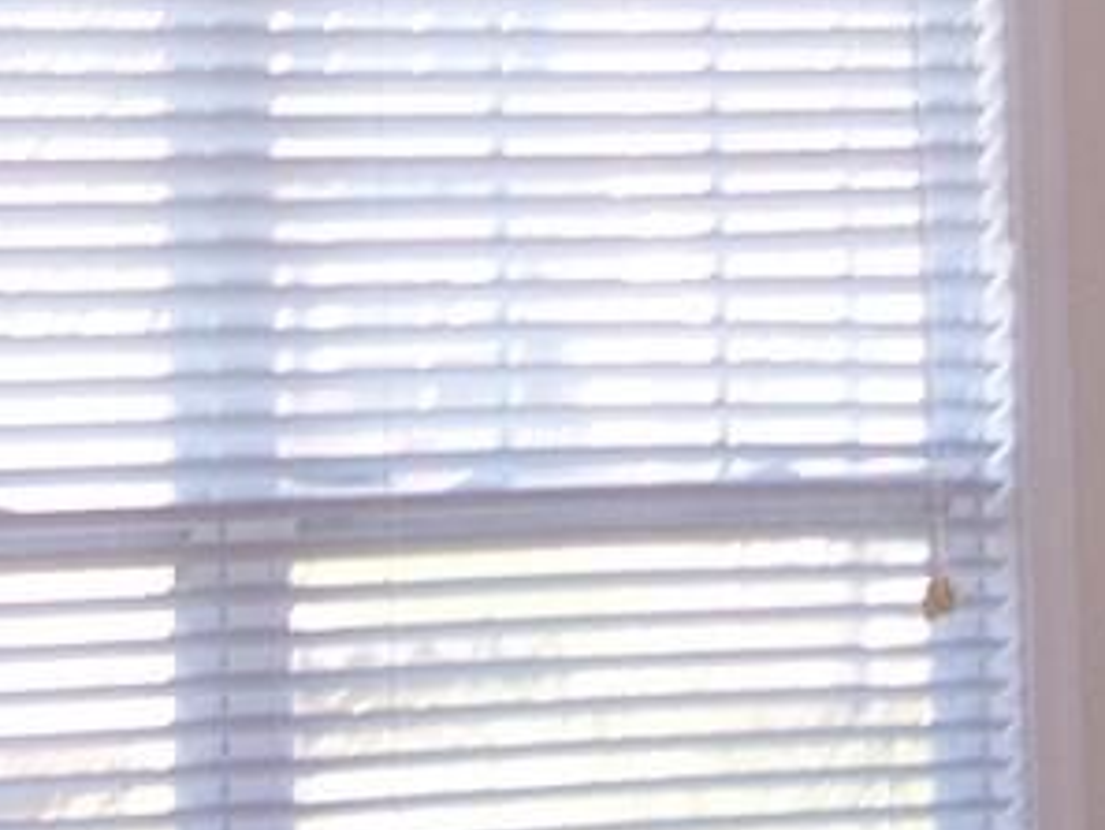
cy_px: -167
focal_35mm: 138
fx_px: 4407
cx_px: 532
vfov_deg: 10.6
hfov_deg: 14.3
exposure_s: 1/90
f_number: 3.4
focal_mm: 6.7
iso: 140
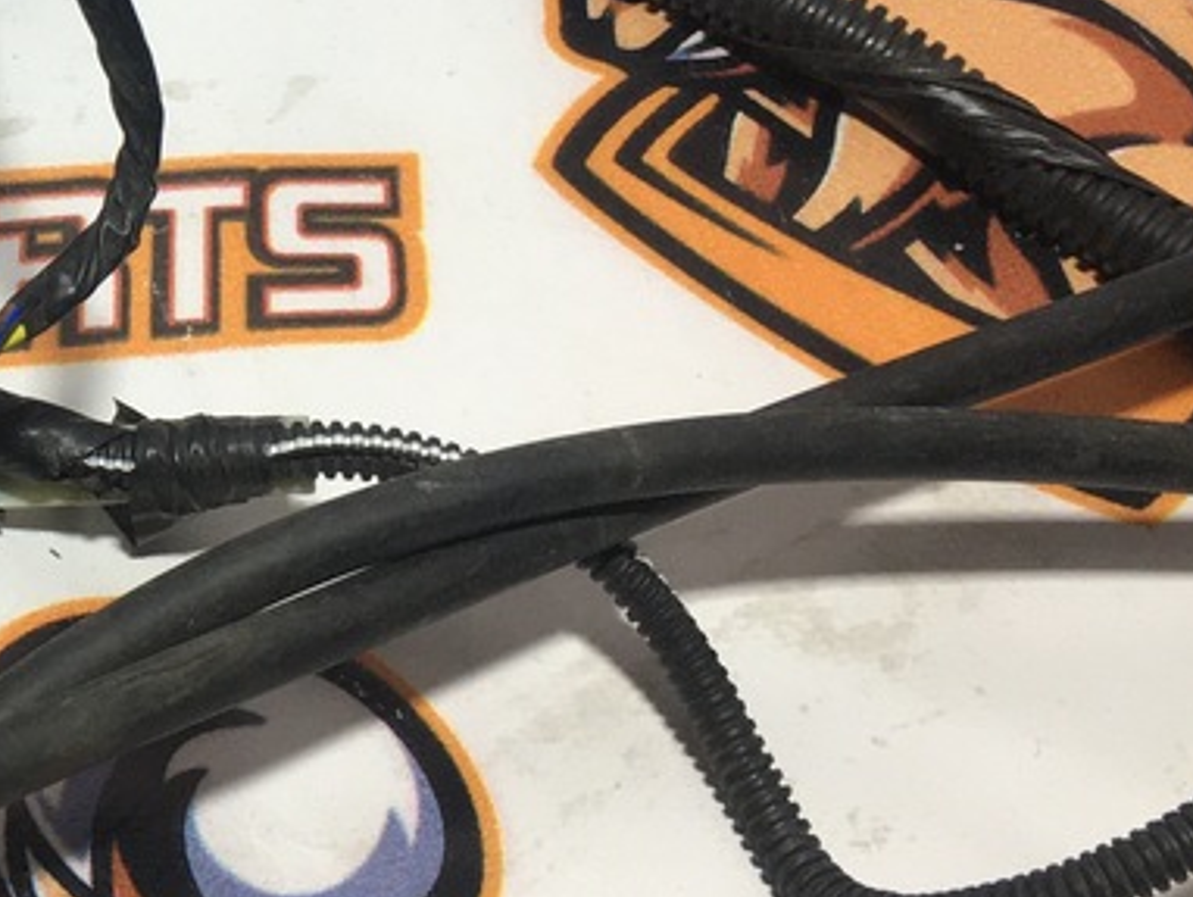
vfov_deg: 16.0
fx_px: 3138
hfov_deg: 19.5
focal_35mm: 91
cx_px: -437
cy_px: 84
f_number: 2.2
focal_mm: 4.15
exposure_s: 1/100
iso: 40
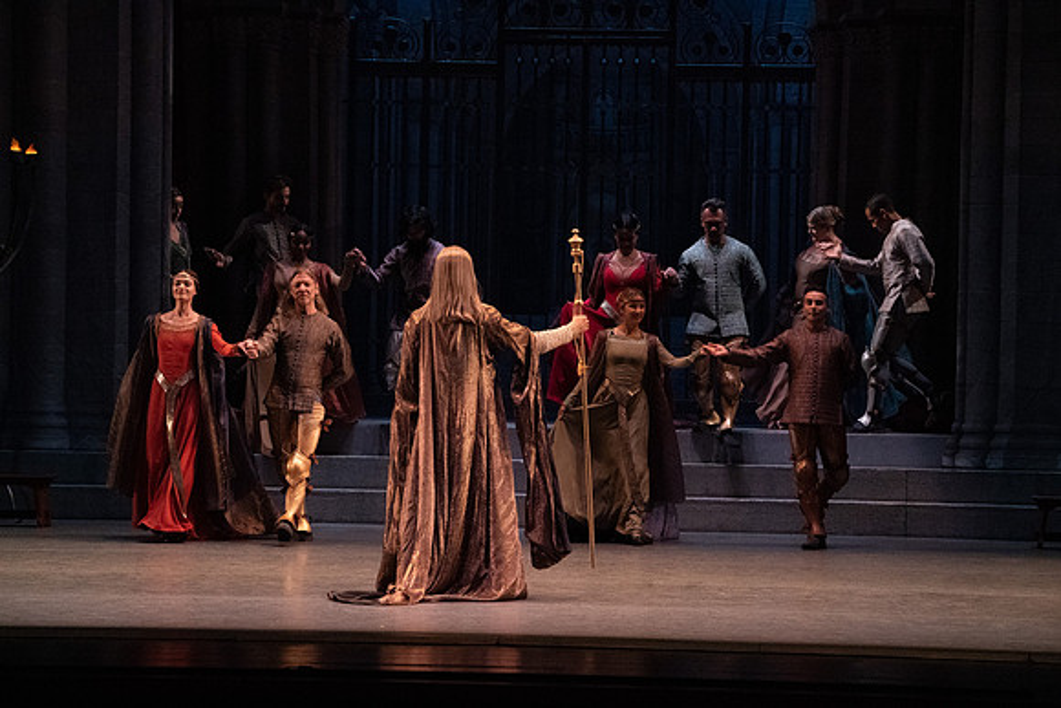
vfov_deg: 9.3
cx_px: 530
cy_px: 354
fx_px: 4363
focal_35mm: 148
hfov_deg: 13.9
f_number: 9
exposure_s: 1/320
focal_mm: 148
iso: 20000
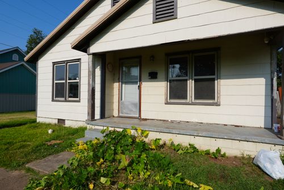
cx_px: 142
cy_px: 95
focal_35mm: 20
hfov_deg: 83.9
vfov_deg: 62.0
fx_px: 158
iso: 100
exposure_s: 1/250
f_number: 10
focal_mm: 20
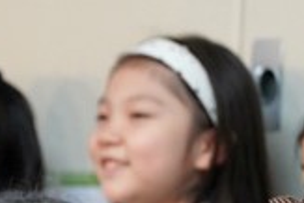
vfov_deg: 1.2
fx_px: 9322
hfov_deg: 1.9
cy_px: 406
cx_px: -377
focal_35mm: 1103
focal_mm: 200
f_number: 4
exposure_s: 1/250
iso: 2000
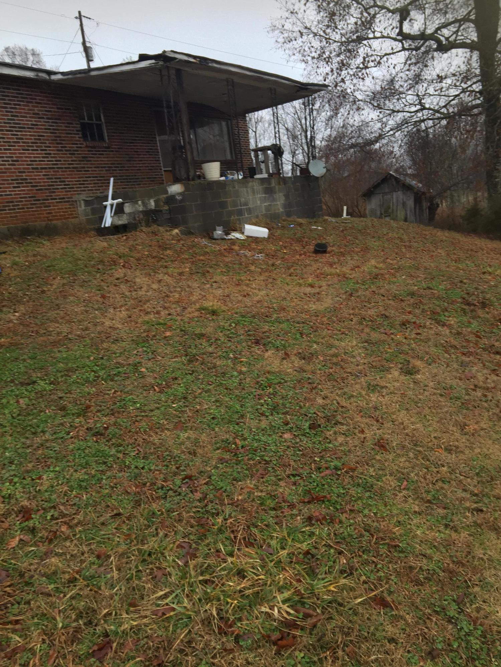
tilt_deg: -10.0
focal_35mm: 29
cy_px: 334
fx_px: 560
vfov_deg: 61.7
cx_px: 250
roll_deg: +8.3
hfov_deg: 48.2
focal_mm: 4.15
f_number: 2.2
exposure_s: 1/120
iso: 40
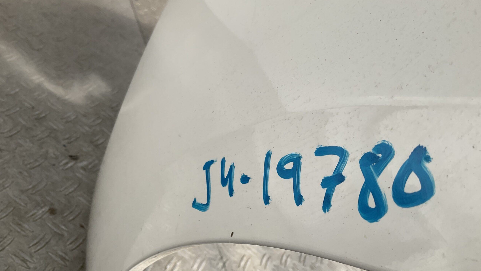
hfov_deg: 61.0
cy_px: 144
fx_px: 408
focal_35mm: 32
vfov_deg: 36.7
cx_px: 239
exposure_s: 1/657
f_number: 1.8
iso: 16
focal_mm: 3
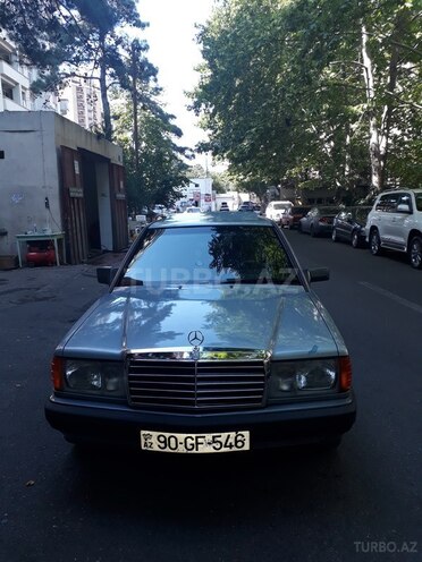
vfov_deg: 65.3
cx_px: 211
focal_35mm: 27
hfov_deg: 51.4
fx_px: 439
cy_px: 281
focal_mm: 3.6
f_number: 1.9
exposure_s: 1/195
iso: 40
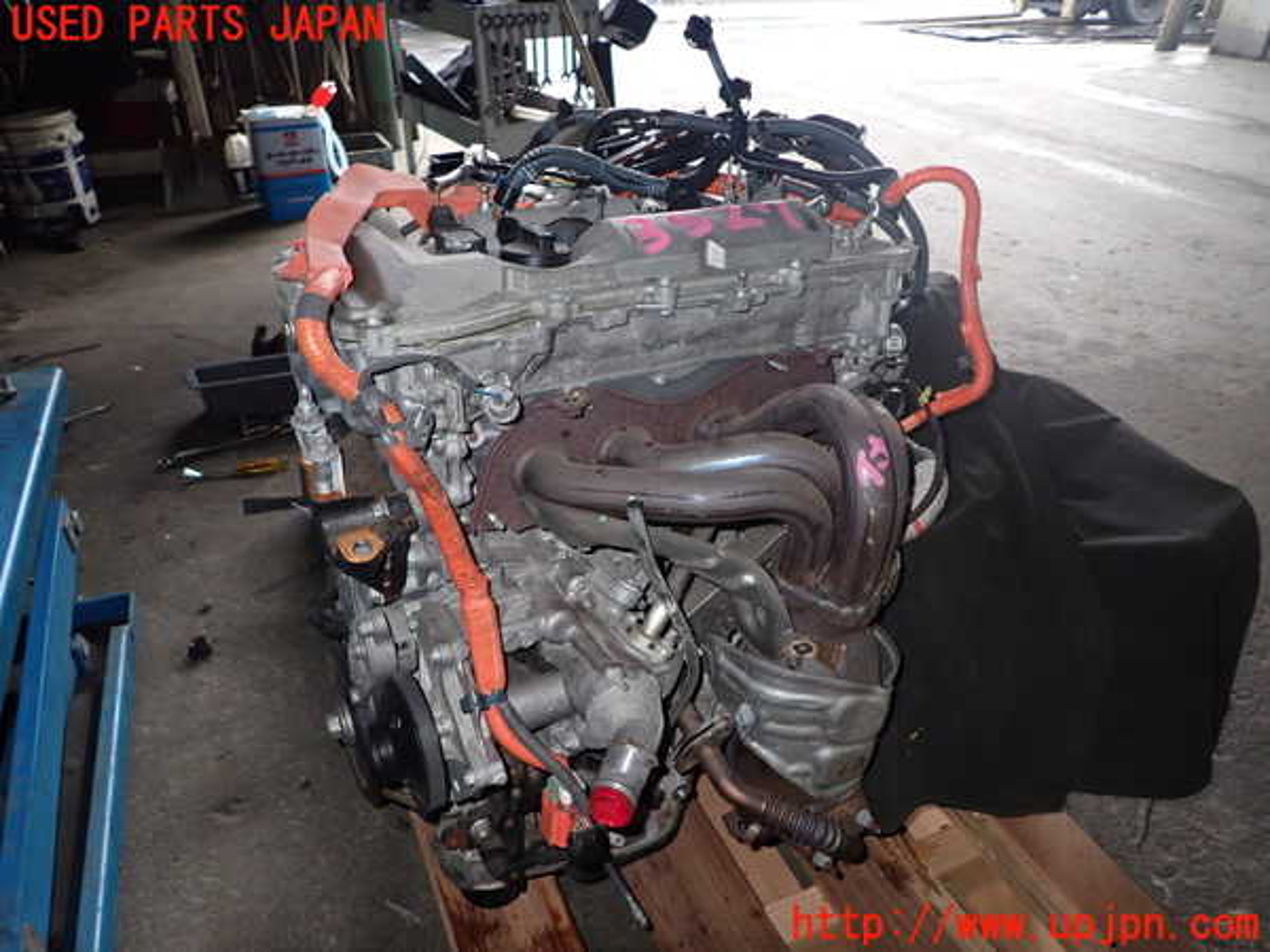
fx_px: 917
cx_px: 635
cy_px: 476
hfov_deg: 69.4
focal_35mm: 25
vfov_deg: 54.9
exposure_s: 1/30
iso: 320
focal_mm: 4.5
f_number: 5.6
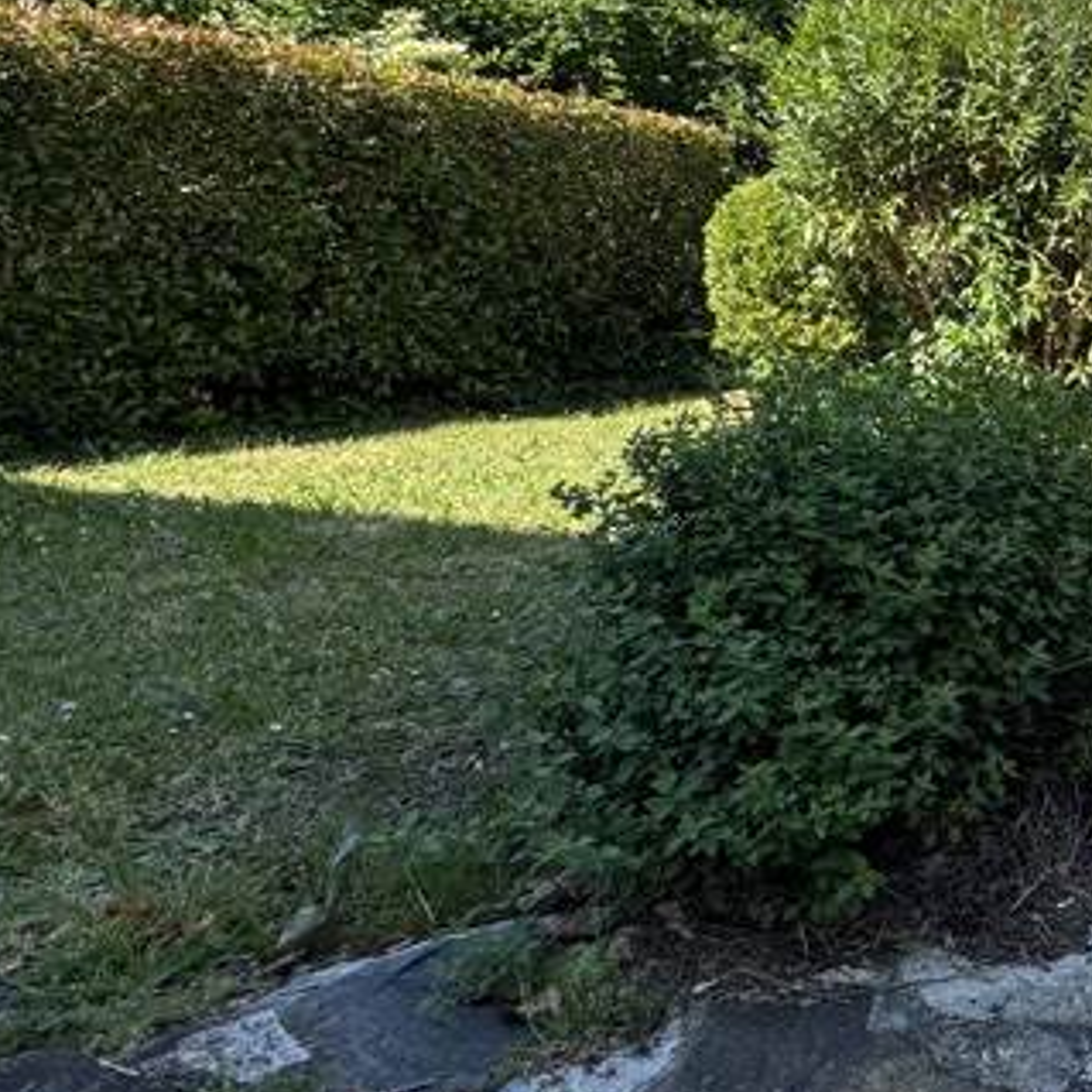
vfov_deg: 50.8
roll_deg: -1.1
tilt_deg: -2.7
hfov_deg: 38.1
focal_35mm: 31
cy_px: 305
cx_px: 1332
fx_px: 1106
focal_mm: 2.22
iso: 40
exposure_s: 1/804
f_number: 2.2
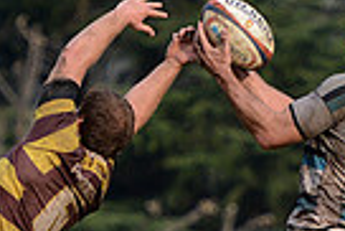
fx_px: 8979
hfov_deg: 2.2
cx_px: 140
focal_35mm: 936
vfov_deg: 1.5
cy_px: 423
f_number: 4
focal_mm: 220
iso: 800
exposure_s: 1/2500
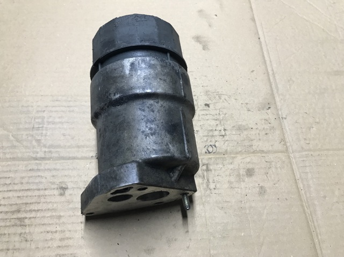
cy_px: 128
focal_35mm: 28
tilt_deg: -61.7
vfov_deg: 49.7
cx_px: 172
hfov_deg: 63.5
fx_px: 278
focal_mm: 3.99
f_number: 1.8
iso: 40
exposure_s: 1/20
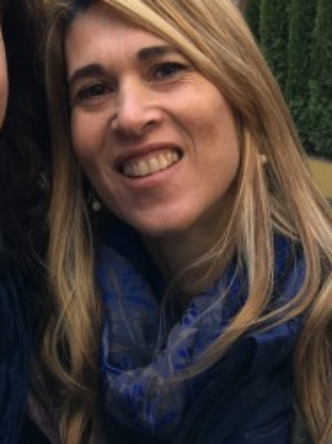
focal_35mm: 99
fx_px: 1268
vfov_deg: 17.2
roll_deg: +0.8
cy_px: -290
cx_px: 112
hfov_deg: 14.9
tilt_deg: +10.0
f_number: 2.2
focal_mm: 4.15
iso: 32
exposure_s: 1/120
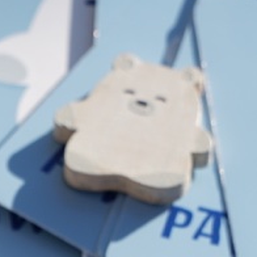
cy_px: 533
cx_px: -285
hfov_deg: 6.8
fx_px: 2077
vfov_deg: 6.8
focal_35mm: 247
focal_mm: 40.7
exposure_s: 1/250
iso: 64
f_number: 6.3
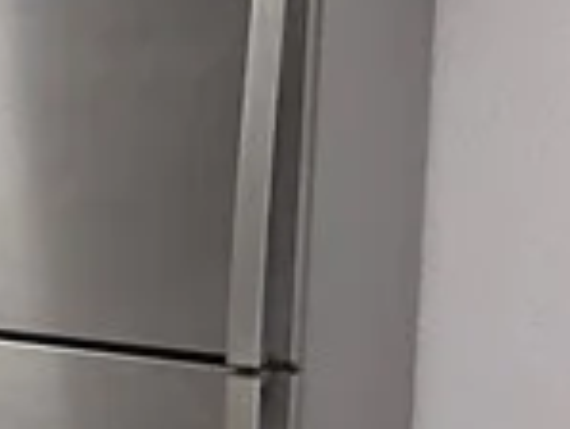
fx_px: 1582
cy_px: 192
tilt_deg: -4.4
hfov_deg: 13.3
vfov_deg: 15.4
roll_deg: +1.2
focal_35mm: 96
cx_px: -895
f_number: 2.2
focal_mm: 2.22
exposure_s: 1/120
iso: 125
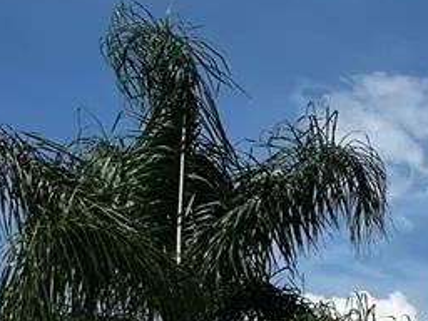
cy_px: 512
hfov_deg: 15.8
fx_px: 1286
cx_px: 794
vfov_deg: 13.3
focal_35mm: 104
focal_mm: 5.1
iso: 50
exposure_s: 1/6494
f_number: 1.6
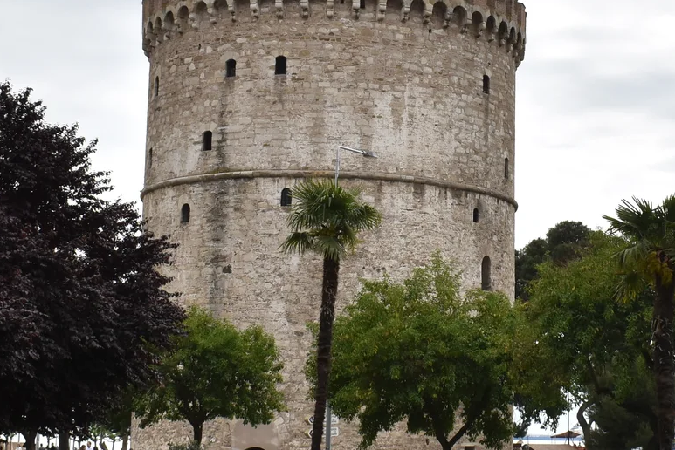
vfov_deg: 16.7
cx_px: 393
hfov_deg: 24.7
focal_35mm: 82
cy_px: 185
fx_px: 1538
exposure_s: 1/400
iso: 200
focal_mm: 22
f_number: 10
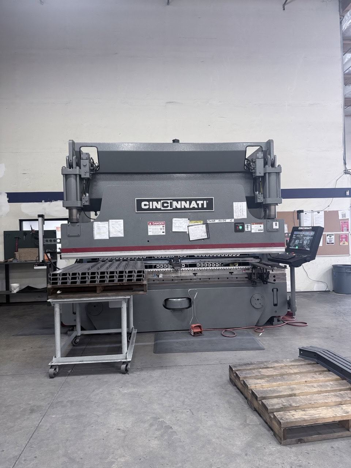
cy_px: 234
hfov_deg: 56.8
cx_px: 176
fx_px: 324
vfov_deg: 71.6
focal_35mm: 24
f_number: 1.8
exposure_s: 1/60
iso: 200
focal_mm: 6.8
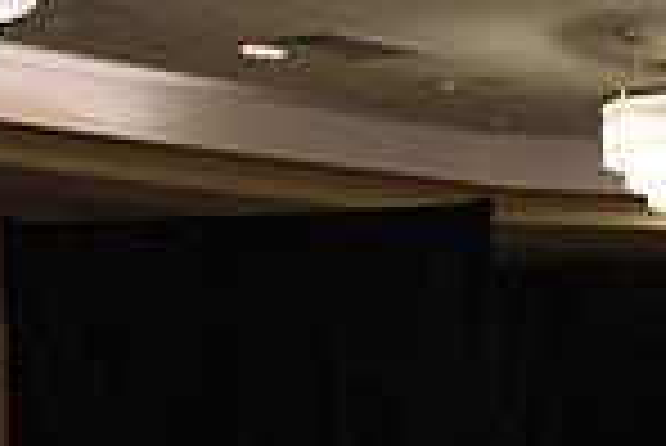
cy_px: 764
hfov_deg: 13.6
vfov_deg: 9.9
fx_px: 2463
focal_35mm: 133
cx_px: 1256
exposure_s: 1/400
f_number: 3.5
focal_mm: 34
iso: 2500
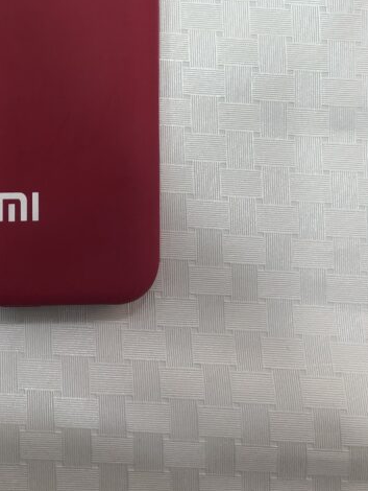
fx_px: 864
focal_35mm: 61
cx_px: 32
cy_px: -22
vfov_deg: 29.2
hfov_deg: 23.4
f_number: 1.8
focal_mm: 4
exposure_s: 1/100
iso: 25
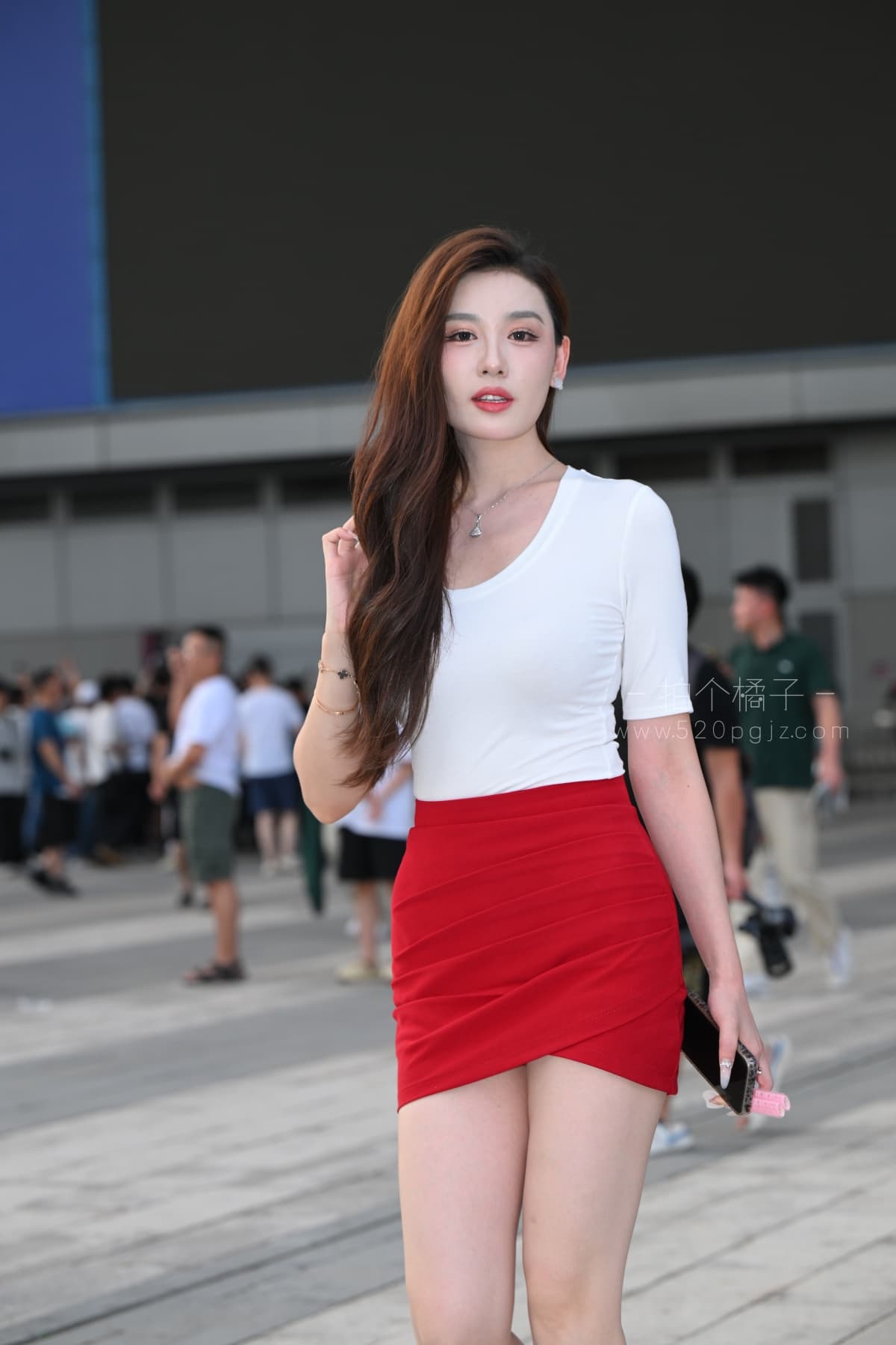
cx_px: 448
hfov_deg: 13.6
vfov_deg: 20.2
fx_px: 3770
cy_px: 672
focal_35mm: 101
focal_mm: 101
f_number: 5
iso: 400
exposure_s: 1/250
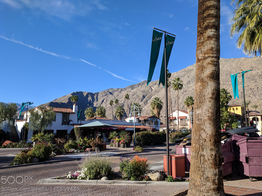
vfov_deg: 51.4
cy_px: 100
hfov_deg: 65.3
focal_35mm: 27
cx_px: 127
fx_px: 204
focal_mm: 4.67
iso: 50
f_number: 2
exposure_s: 1/1550
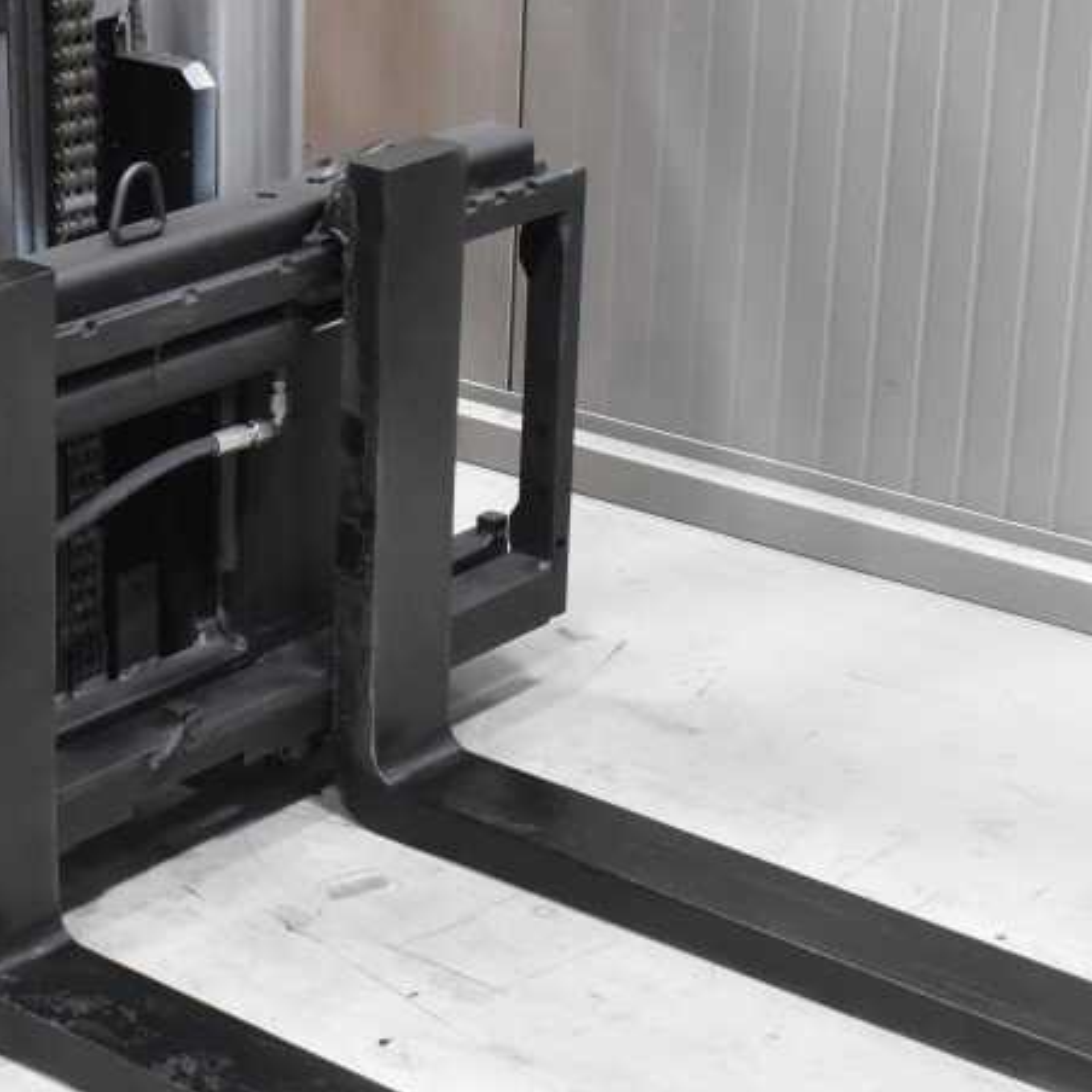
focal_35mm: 98
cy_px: 457
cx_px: 89
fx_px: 3502
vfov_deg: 17.7
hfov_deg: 17.4
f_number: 5
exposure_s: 1/25
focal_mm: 29
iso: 1600
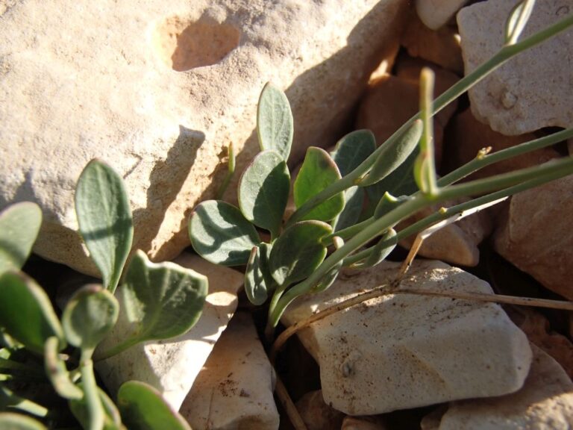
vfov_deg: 38.7
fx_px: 612
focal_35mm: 37
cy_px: 215
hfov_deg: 50.1
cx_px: 286
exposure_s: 1/320
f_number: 4.7
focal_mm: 6.64
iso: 100
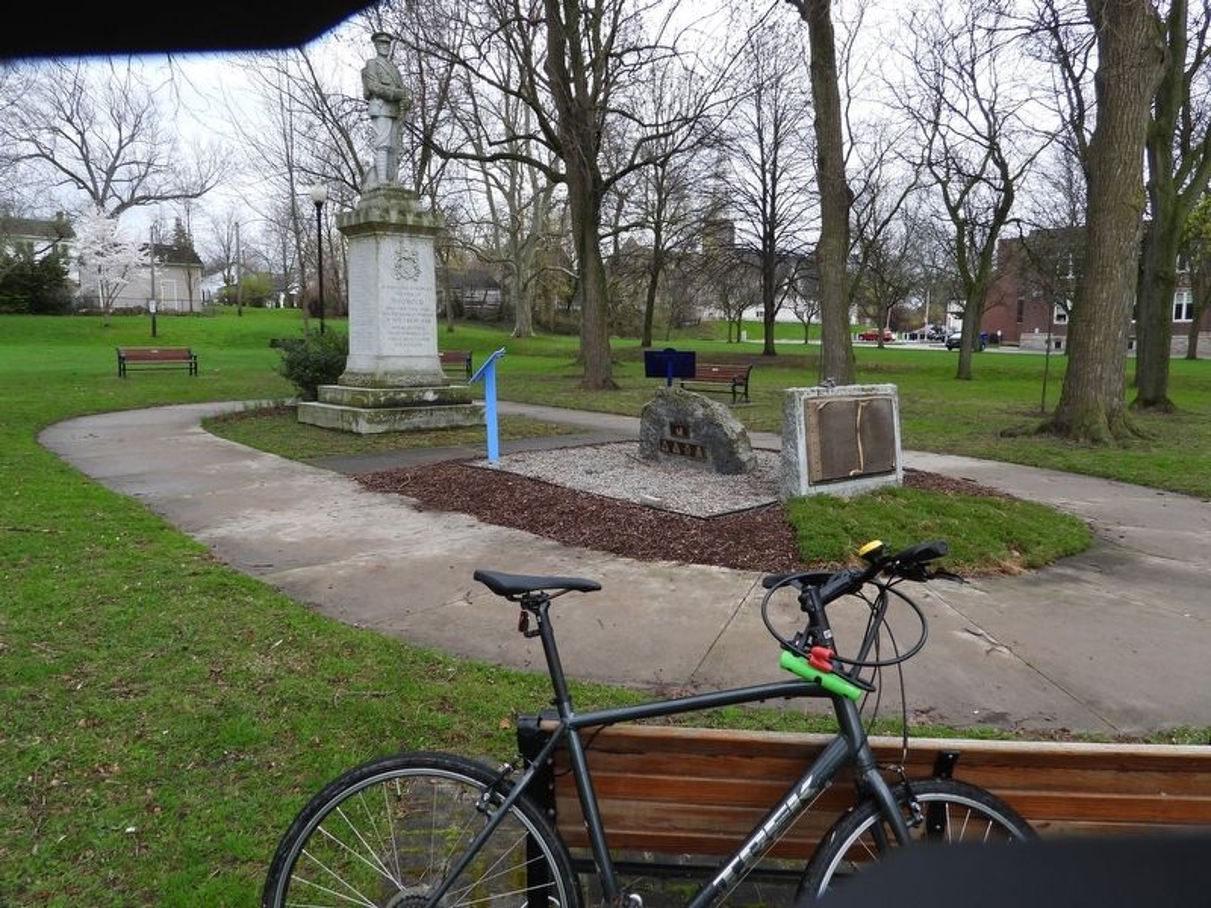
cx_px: 606
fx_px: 840
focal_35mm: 24
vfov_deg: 56.8
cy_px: 454
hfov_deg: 71.6
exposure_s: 1/320
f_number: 2.8
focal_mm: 4.3
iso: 100
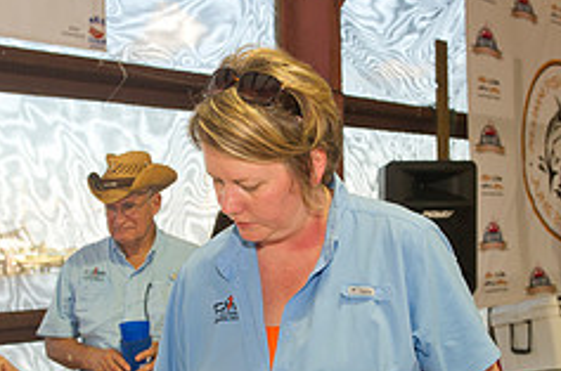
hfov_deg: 26.7
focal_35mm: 76
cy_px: 288
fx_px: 1182
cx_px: 263
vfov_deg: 17.7
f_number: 5.6
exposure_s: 1/250
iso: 400
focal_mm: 31
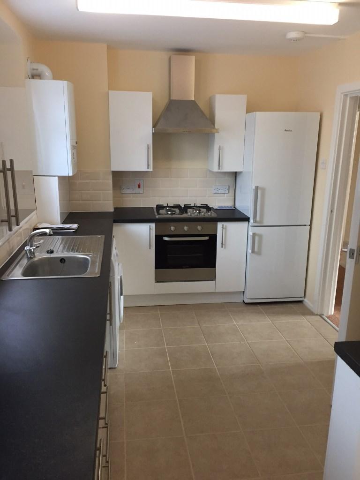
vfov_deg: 61.7
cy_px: 240
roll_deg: +0.0
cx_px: 180
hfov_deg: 48.2
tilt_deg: -14.2
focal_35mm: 29
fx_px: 402
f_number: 2.2
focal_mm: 4.15
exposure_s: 1/33
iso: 160
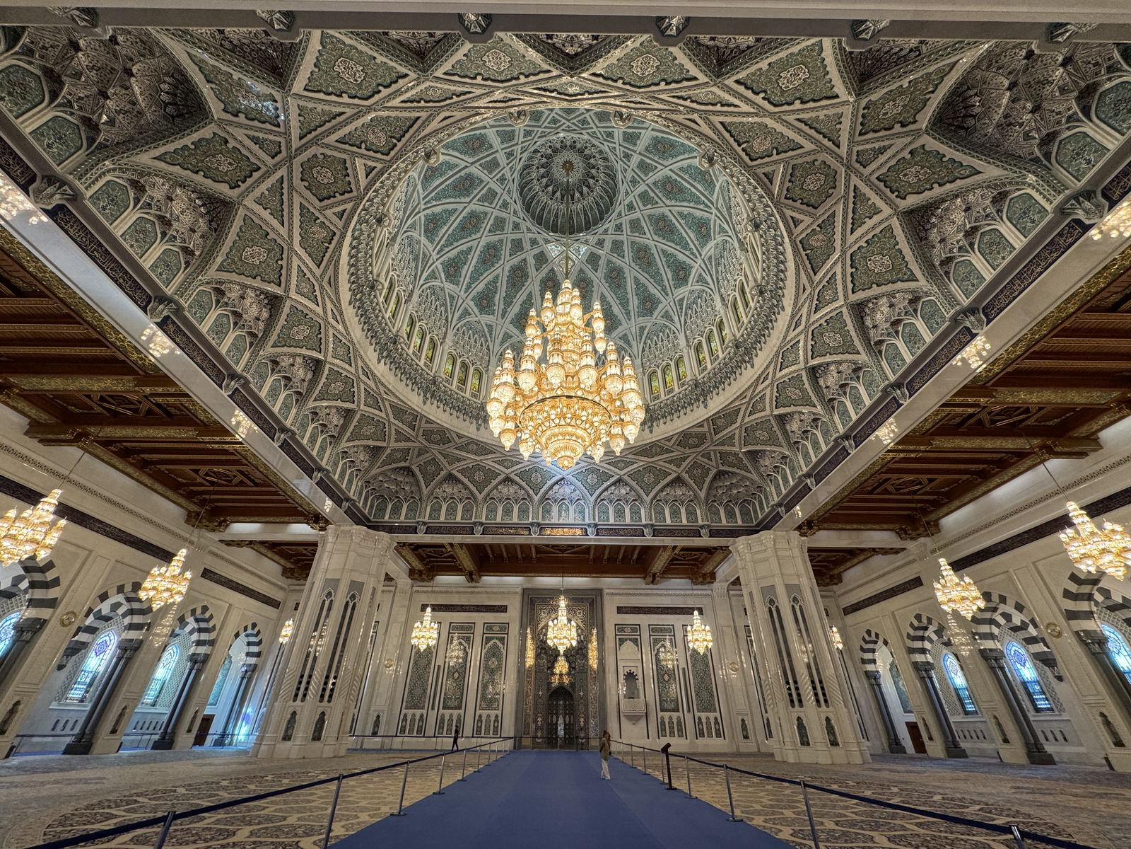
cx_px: 566
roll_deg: -1.2
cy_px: 424
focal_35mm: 14
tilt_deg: +33.7
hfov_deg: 102.1
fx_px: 457
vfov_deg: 85.7
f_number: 2.2
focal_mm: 2.22
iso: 160
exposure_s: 1/50
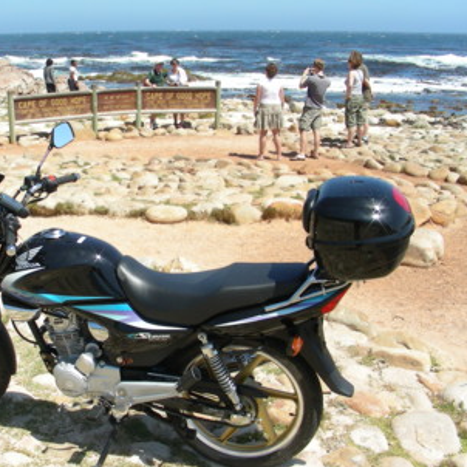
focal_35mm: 50
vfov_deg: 34.0
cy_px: 237
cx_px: 135
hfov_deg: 33.5
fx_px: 763
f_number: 4
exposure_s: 1/640
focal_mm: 6.3
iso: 50
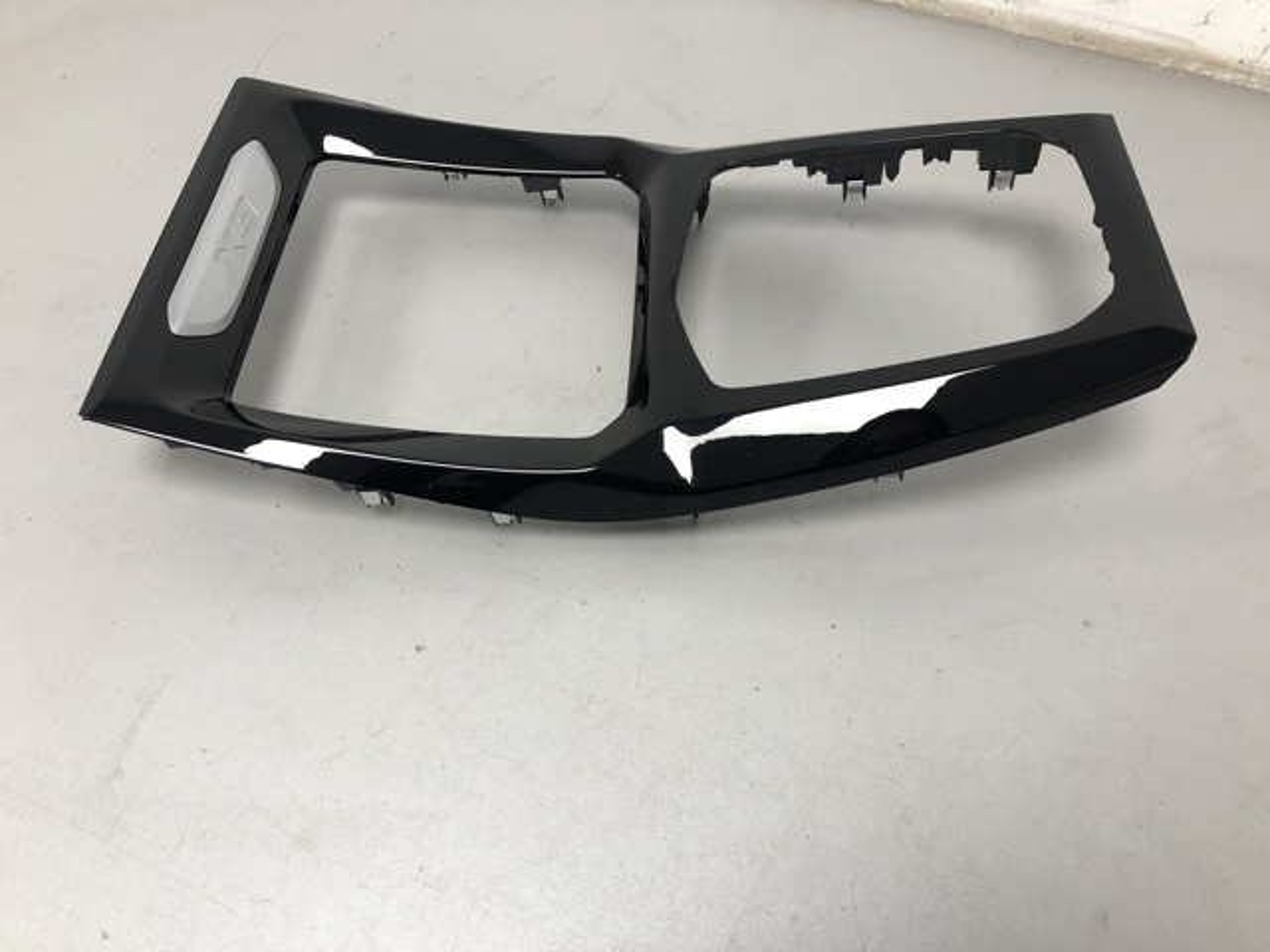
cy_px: 476
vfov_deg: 49.7
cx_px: 635
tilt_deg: -53.6
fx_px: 1027
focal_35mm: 28
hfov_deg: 63.4
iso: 32
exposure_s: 1/33
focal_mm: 4
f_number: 1.8
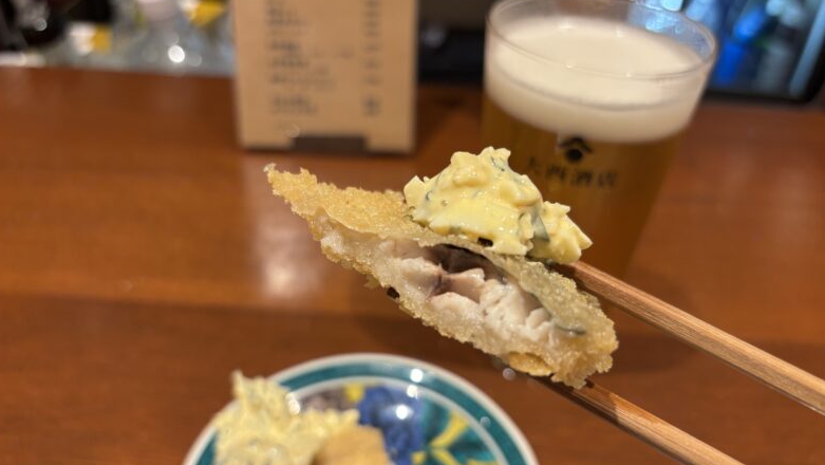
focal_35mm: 29
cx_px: 409
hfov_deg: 66.0
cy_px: 271
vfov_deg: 40.1
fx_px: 635
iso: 80
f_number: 1.6
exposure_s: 1/50
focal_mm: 5.96
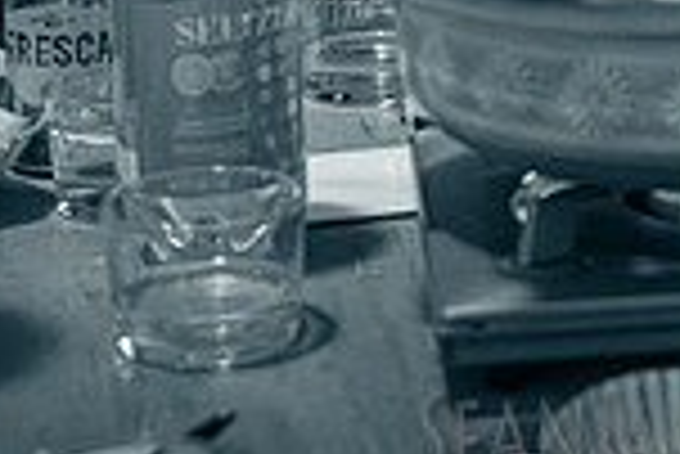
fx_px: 2533
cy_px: -324
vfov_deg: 9.8
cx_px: 752
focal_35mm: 134
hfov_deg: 14.9
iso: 12800
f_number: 3.2
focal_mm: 35
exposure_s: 1/250
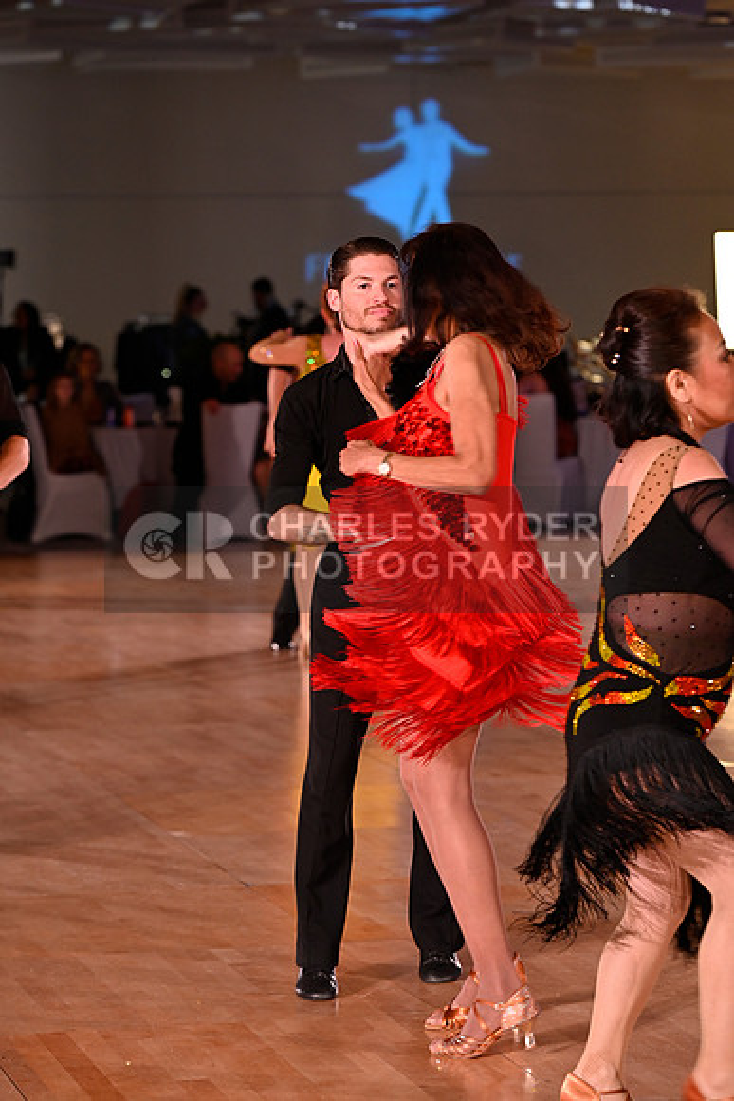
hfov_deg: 11.0
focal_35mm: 125
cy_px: 550
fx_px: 3820
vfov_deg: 16.4
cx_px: 367
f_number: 5
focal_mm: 125
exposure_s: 1/200
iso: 2000
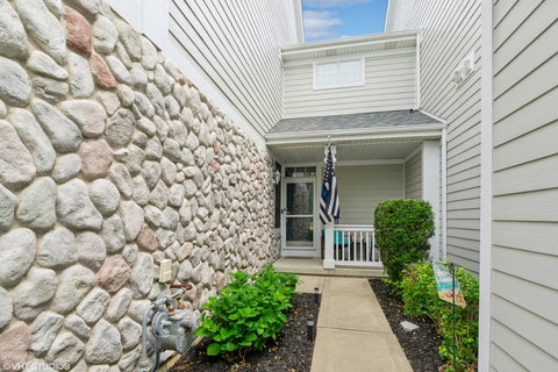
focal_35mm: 15
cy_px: 186
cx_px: 279
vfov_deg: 77.3
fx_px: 232
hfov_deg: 100.4
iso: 200
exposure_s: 1/320
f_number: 5.6
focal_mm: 10
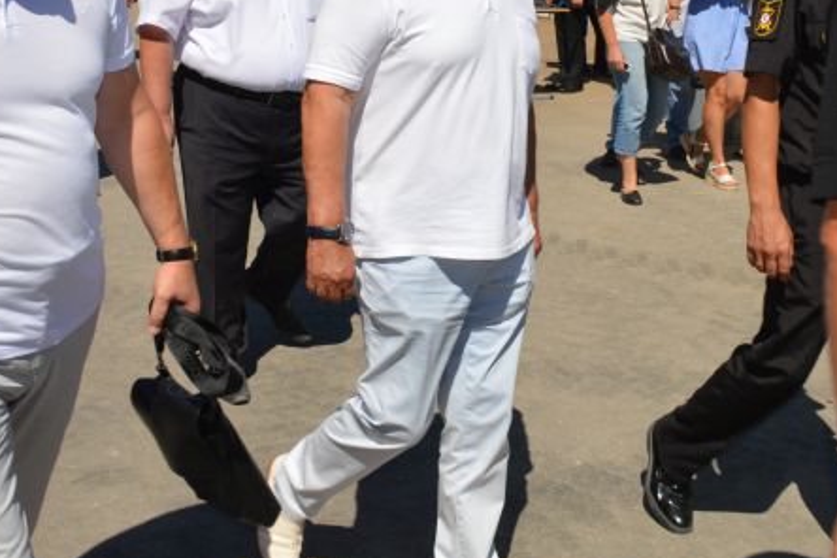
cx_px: 486
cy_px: 62
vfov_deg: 24.4
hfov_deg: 36.8
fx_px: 1255
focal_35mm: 54
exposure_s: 1/200
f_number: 11
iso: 100
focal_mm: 20
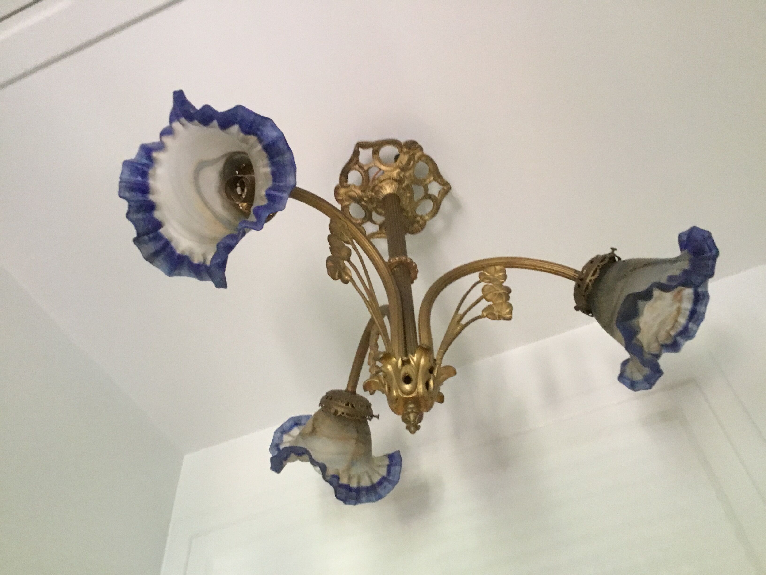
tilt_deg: +50.9
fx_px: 686
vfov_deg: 45.4
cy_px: 288
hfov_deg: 58.4
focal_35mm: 31
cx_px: 383
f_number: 2.4
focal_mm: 3.3
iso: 200
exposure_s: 1/17
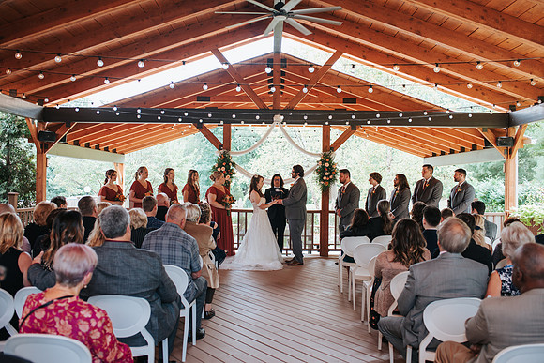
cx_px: 272
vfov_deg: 37.4
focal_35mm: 35
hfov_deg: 53.8
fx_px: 536
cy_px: 182
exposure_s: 1/125
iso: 160
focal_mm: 35
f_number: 3.2
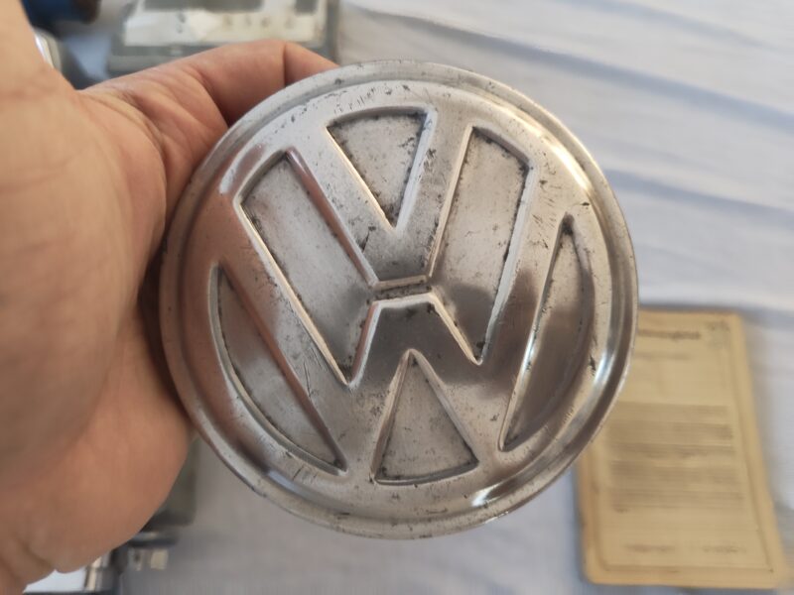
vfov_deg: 56.8
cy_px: 298
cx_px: 397
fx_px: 550
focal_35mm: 24
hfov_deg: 71.6
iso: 1006
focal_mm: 5.56
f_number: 1.88
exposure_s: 1/33.3
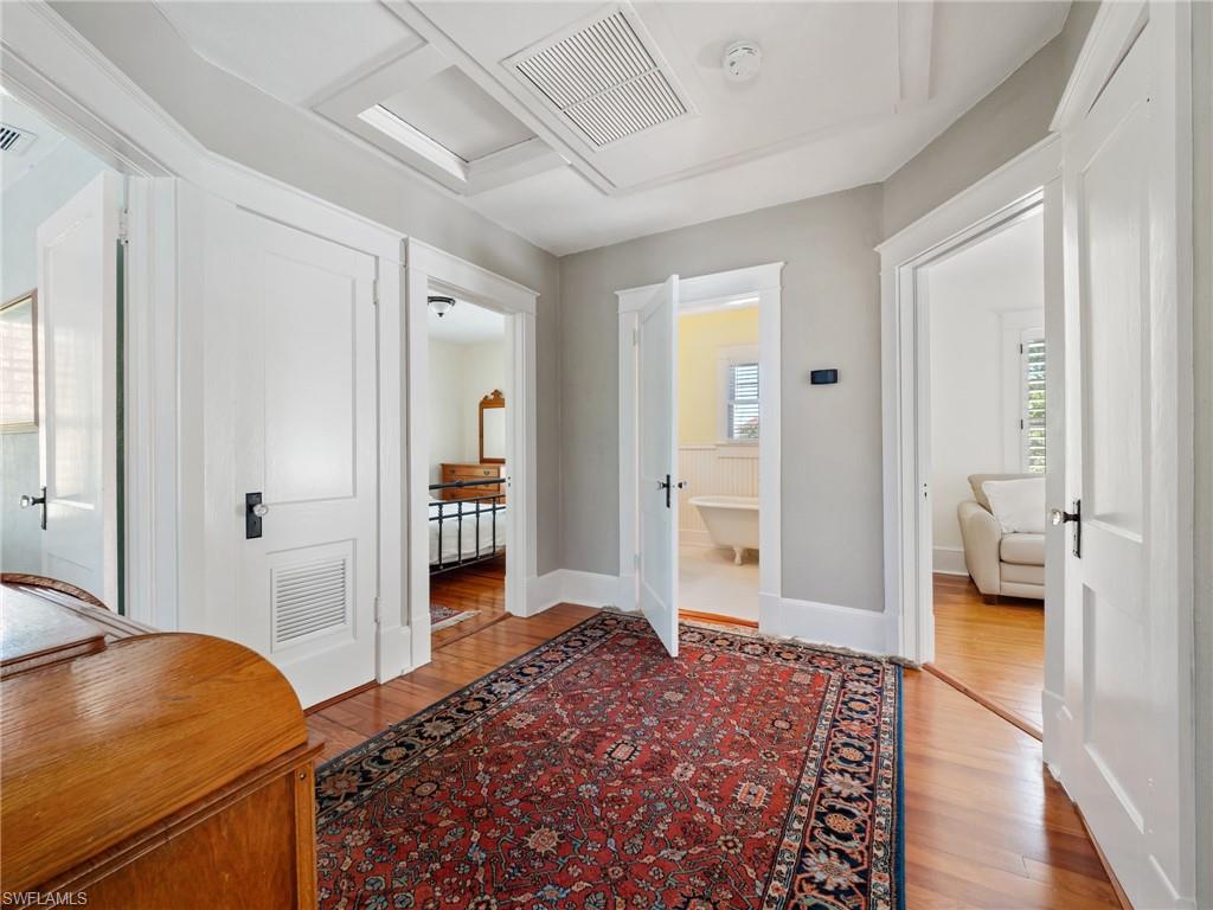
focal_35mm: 14
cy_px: 455
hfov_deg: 102.1
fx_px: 491
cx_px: 606
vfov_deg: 85.7
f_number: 7.1
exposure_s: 1/3
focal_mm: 7
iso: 200
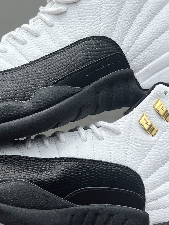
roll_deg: +5.3
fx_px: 469
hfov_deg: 20.4
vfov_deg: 27.0
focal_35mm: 72
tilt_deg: -29.8
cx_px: 97
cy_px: 86
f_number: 1.5
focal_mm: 5.7
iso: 50
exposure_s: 1/2915
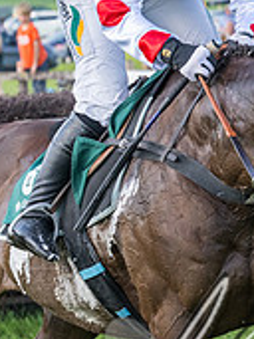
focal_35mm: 342
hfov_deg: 4.3
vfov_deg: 5.8
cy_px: 213
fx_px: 3350
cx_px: 140
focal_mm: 70
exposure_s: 1/2500
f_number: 4
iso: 800
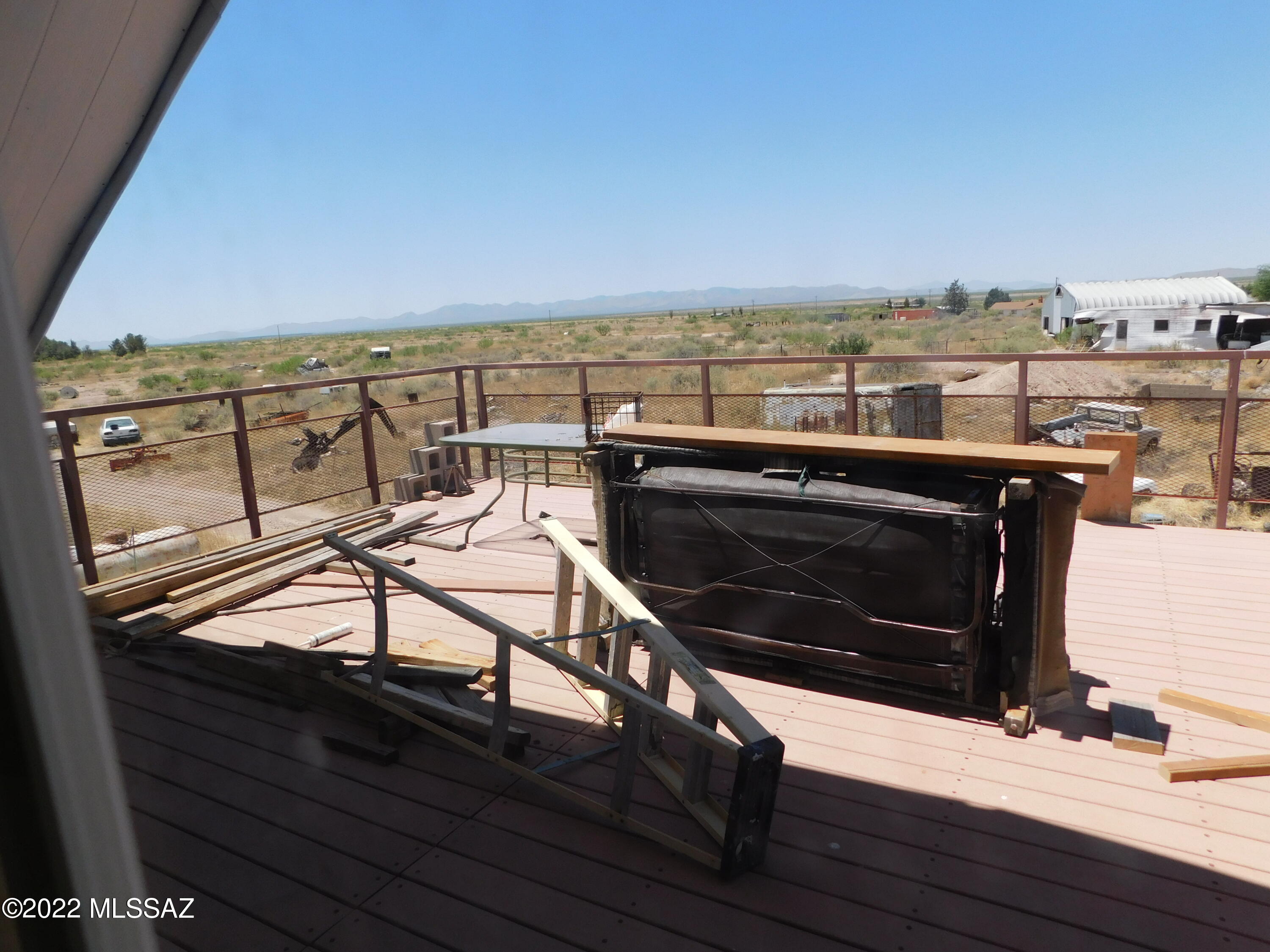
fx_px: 844
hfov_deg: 73.9
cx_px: 635
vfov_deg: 58.9
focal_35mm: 23
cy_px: 476
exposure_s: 1/500
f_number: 6
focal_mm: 4
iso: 125
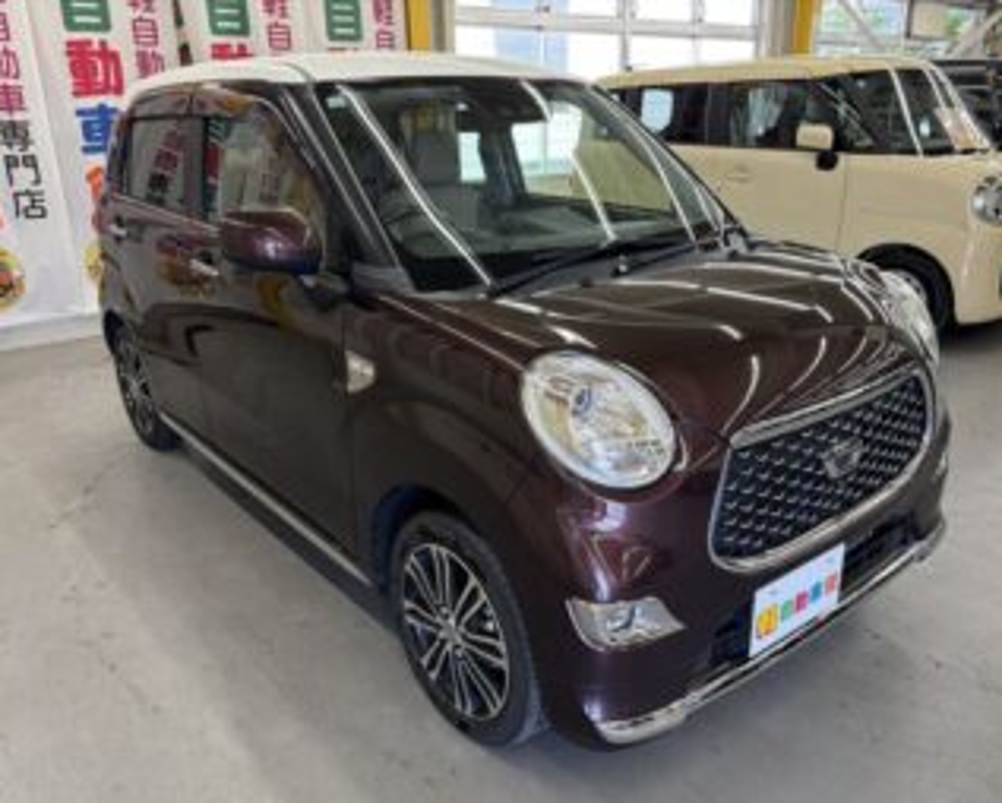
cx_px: 528
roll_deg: +1.4
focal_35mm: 28
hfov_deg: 62.1
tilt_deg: -18.6
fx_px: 831
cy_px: 413
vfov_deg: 51.6
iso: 125
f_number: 1.6
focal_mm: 5.96
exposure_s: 1/100
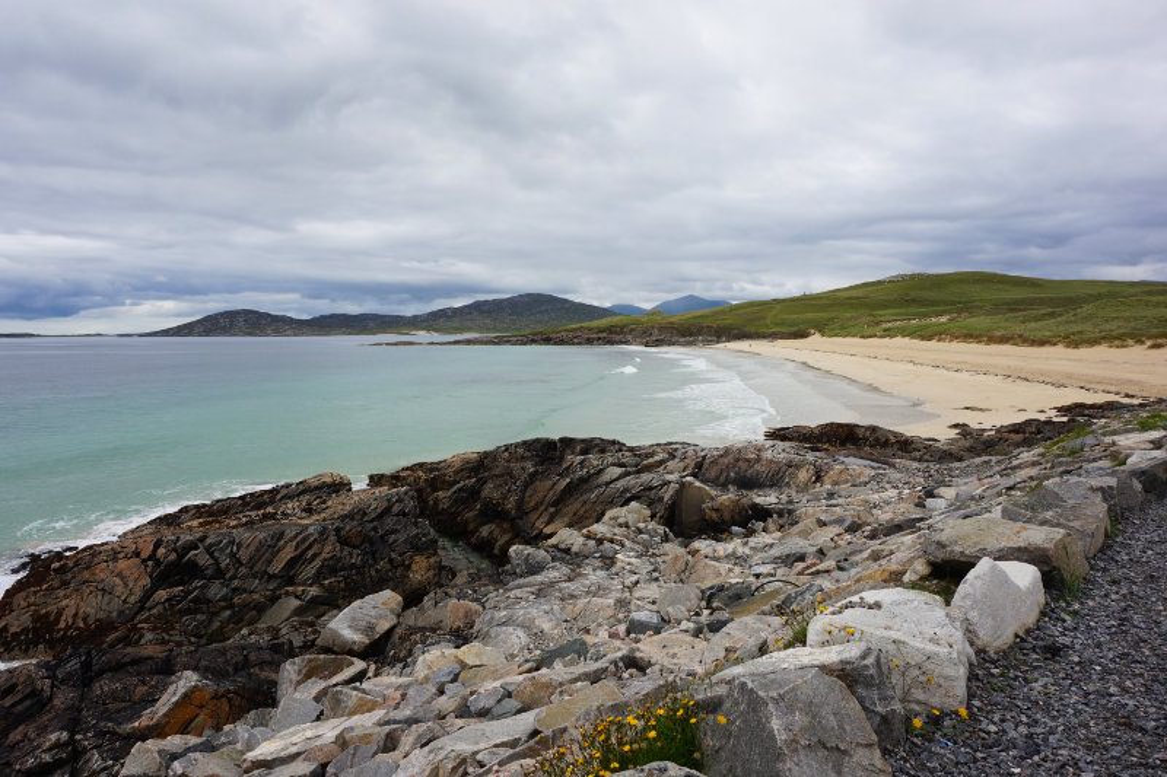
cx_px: 584
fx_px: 778
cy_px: 388
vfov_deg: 53.1
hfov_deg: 73.8
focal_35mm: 24
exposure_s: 1/80
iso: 100
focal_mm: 16
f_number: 11
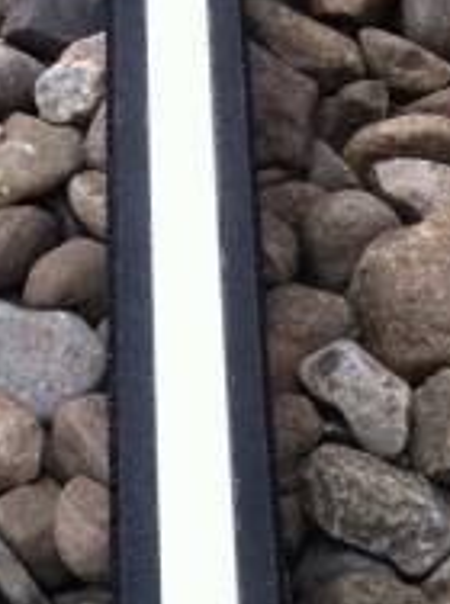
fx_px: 1950
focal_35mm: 112
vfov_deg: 17.5
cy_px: 157
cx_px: -16
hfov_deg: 13.0
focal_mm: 3.85
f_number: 2.8
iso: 80
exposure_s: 1/138
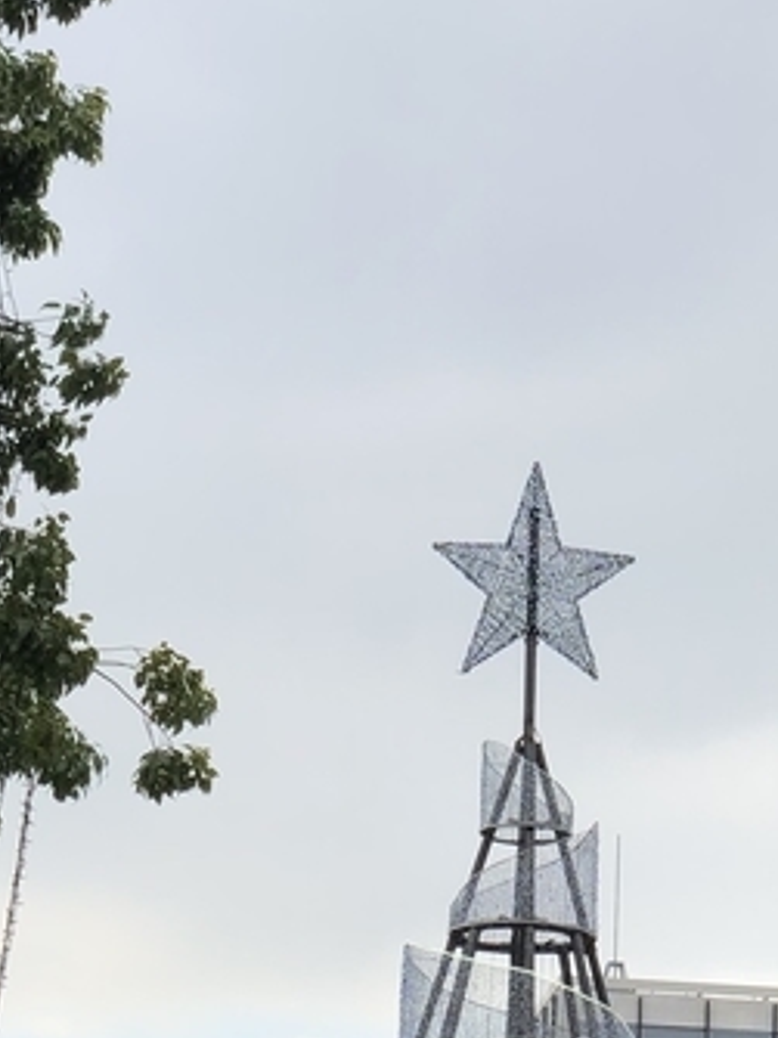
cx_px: 552
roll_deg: -1.8
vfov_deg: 12.1
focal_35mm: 159
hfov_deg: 9.3
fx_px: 4768
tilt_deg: +6.1
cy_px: 1357
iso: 16
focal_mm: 6
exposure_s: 1/335
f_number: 2.4
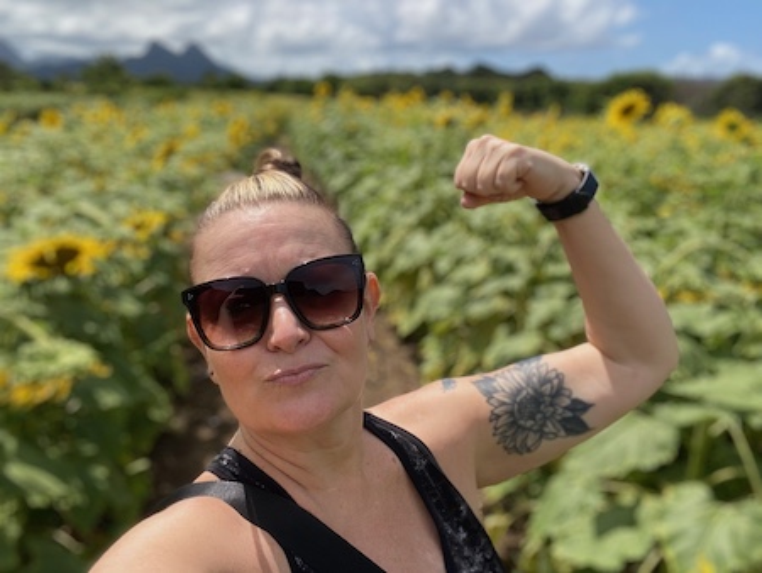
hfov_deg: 59.9
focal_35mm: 30
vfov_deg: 46.8
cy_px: 286
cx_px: 381
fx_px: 661
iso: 25
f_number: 2.2
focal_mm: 2.71
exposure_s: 1/684
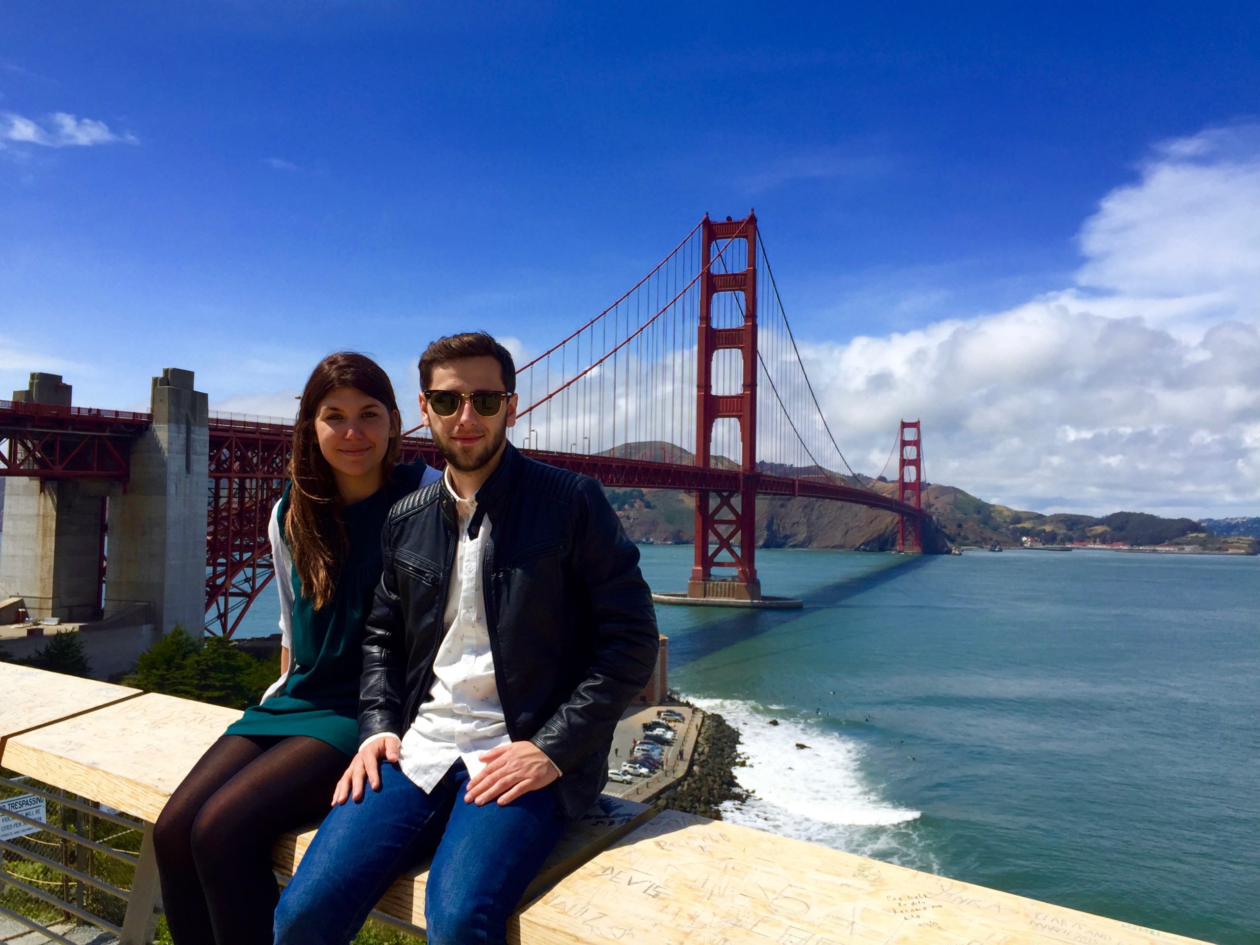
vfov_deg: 48.2
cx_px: 630
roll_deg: -1.7
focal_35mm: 29
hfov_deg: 61.7
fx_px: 1056
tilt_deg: +2.1
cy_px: 472
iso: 32
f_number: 2.2
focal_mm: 4.15
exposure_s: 1/2326
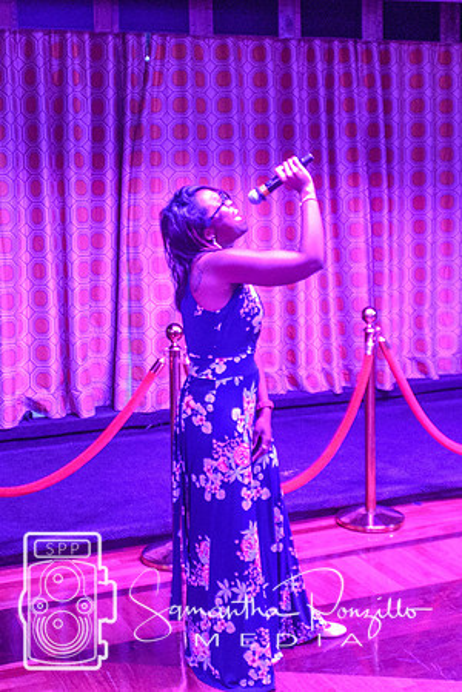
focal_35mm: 51
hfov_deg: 26.6
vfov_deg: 38.9
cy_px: 259
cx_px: 174
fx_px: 975
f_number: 3.5
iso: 3200
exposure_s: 1/20
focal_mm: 18
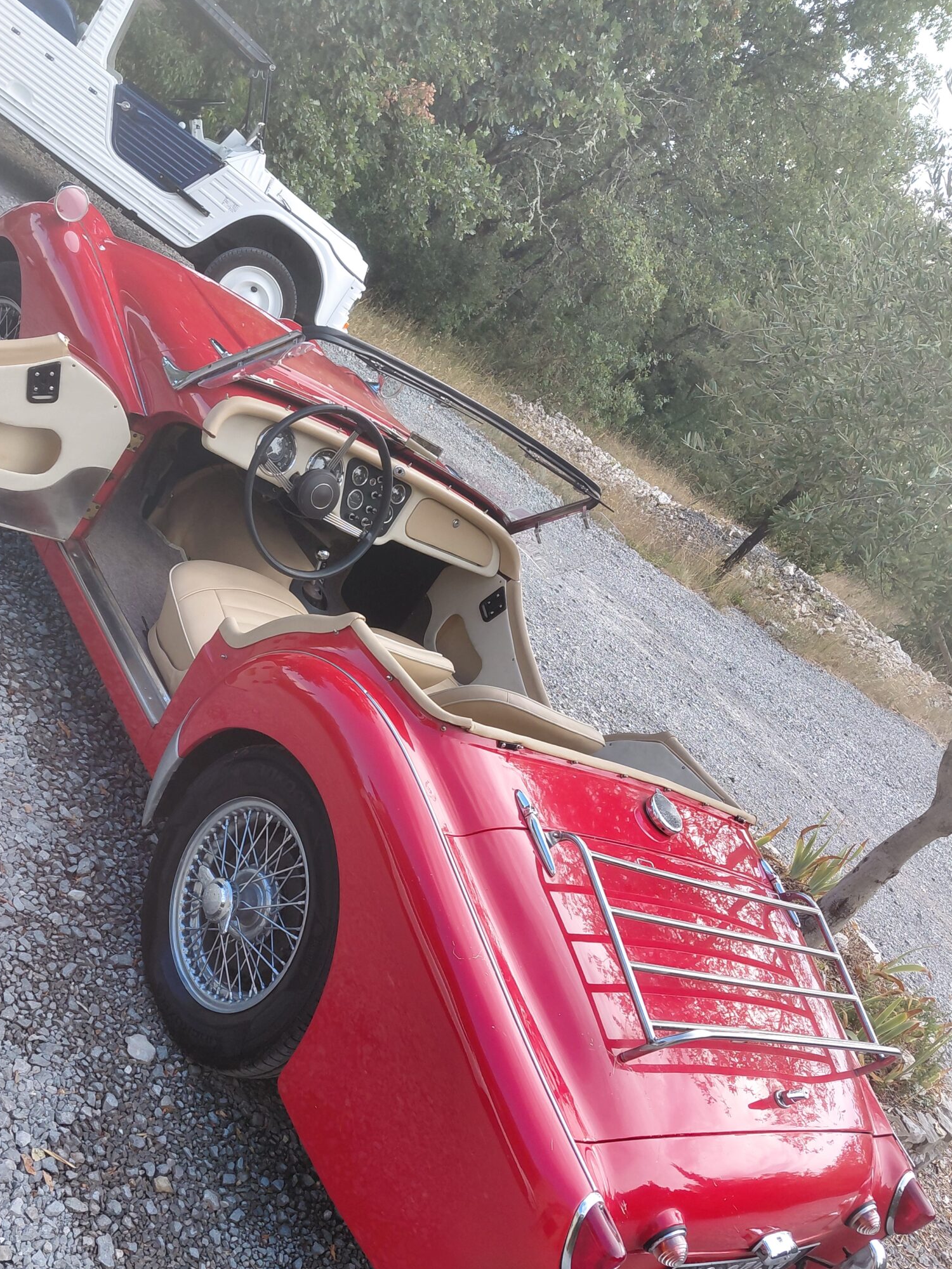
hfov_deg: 43.8
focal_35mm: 32
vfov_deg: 56.5
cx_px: 350
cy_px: 738
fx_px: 1173
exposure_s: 1/325
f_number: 1.8
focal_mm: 4.69
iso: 50
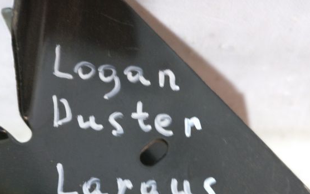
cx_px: 154
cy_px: 173
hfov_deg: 49.3
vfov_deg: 30.6
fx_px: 338
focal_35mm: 40
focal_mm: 4.26
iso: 1250
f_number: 2
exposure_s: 1/17
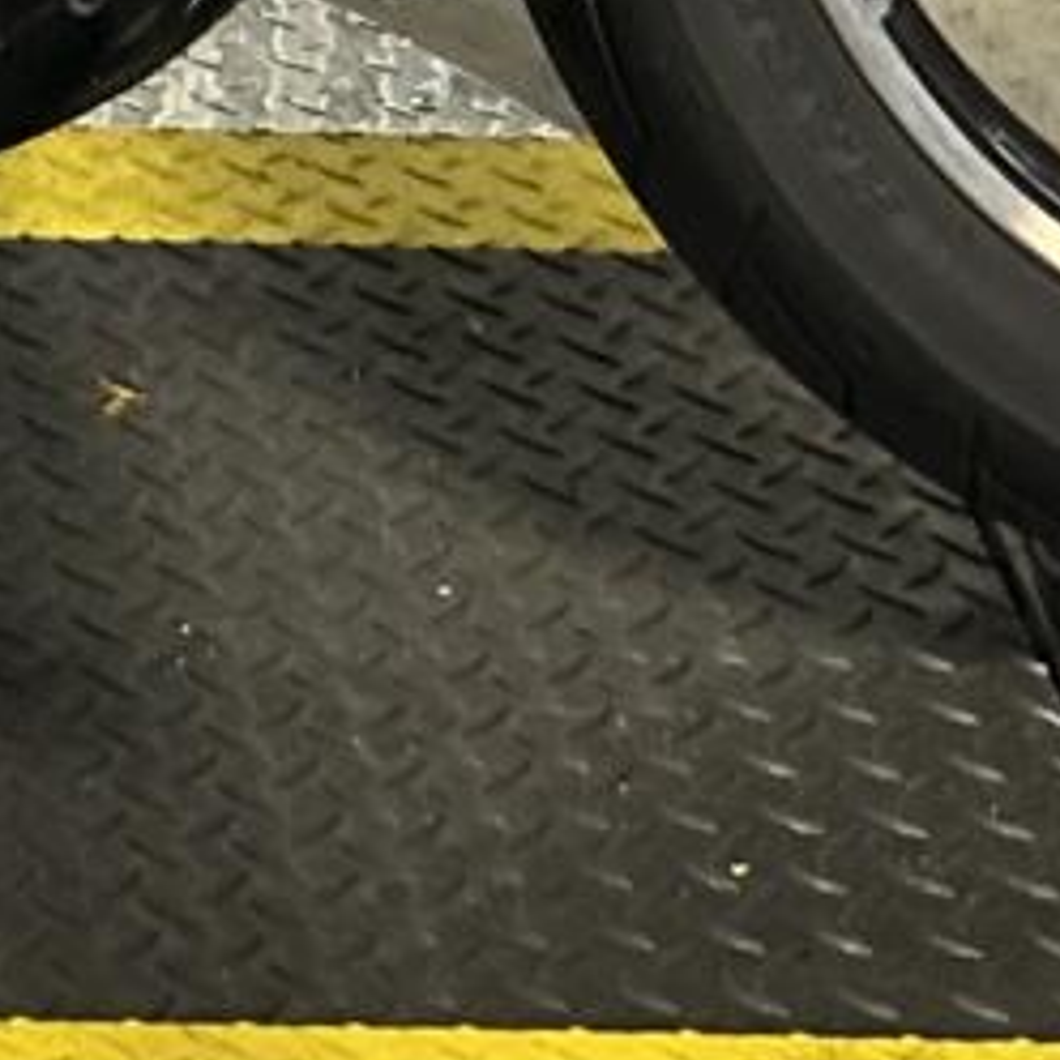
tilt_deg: -17.4
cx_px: -940
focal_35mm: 185
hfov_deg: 9.0
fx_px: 6409
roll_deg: -0.7
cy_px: -1197
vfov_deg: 8.8
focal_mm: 5.7
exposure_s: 1/60
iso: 125
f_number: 1.5
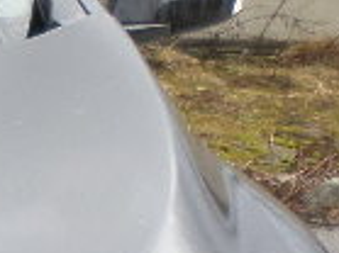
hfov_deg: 9.2
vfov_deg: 7.8
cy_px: 465
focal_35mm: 184
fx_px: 1800
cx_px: -583
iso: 80
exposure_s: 1/350
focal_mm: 4.5
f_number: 2.5
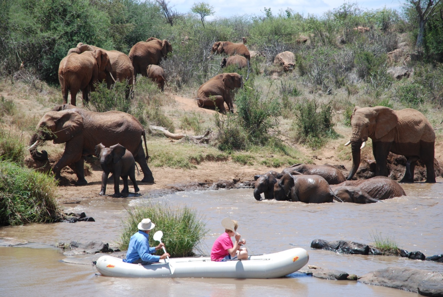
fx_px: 1570
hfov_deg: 16.1
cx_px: 222
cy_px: 148
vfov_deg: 10.8
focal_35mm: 128
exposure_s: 1/400
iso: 200
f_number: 5.6
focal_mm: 85
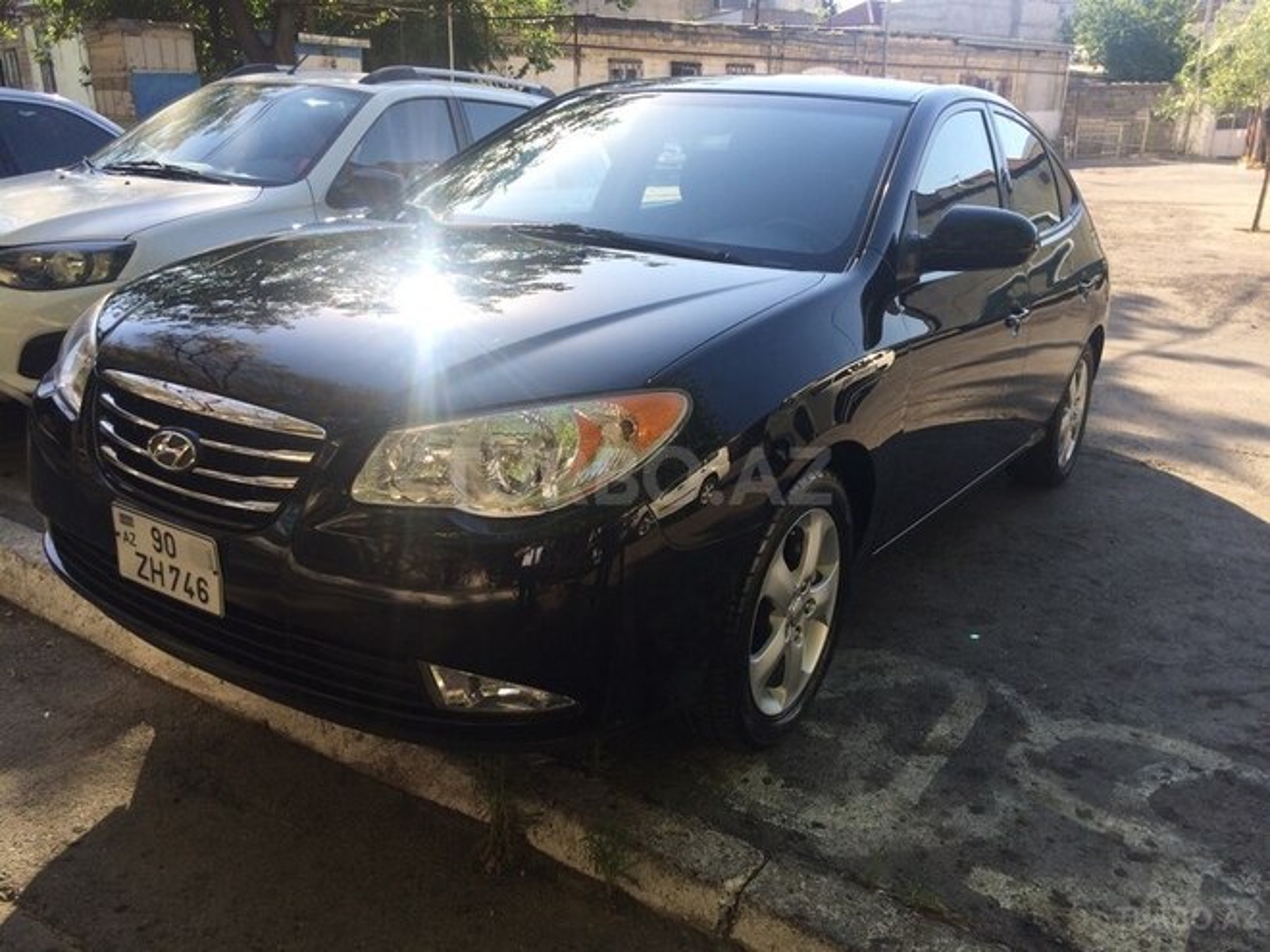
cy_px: 476
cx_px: 635
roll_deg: +0.6
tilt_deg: -18.5
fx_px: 1064
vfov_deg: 48.2
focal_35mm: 29
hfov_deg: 61.7
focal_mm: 4.15
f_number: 2.2
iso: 32
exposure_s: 1/554
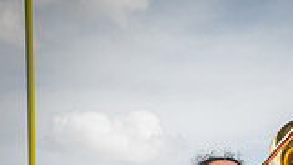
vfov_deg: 9.0
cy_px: 390
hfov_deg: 17.3
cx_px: 229
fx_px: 957
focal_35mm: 123
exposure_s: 1/400
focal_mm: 42
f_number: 7.1
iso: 125
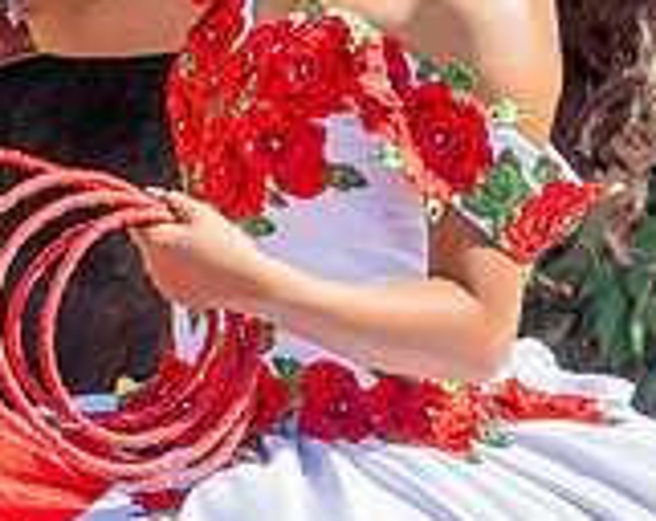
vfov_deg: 2.7
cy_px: -334
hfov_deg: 3.4
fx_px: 11079
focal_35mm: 572
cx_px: 150
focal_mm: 145
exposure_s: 1/200
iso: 250
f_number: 11
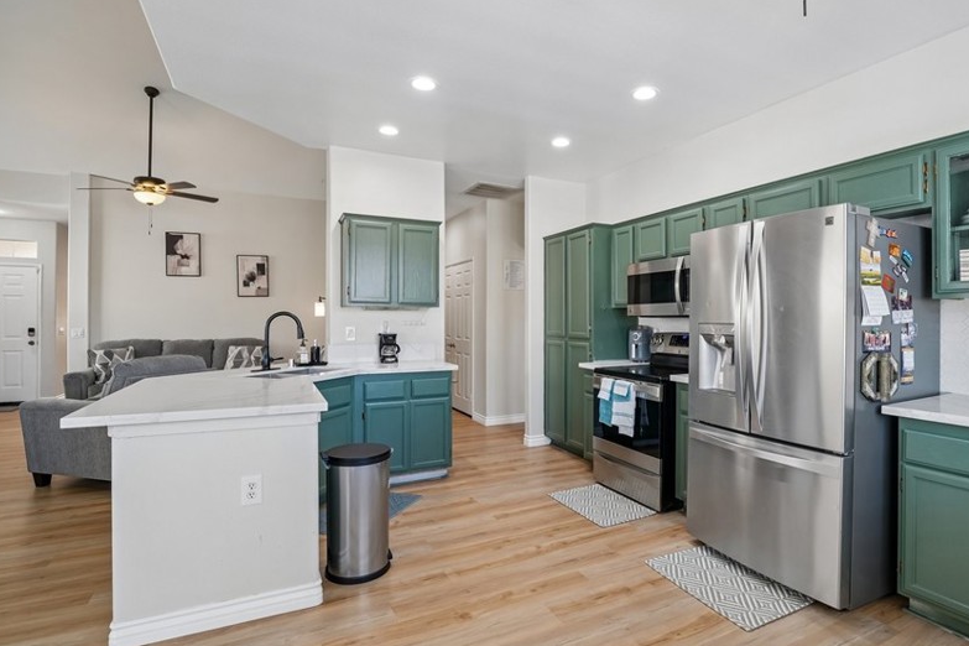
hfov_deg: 92.9
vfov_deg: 70.4
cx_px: 540
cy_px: 325
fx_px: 458
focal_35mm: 17
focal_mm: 13
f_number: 9
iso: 400
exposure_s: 1/20
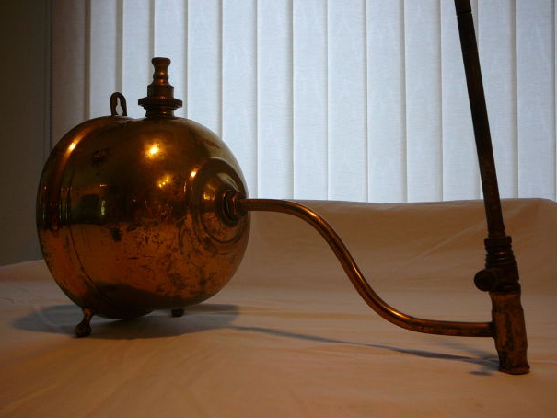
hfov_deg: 50.1
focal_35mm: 37
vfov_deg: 38.7
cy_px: 208
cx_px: 270
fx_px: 595
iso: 100
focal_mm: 5.2
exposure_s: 1/50
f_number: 2.8
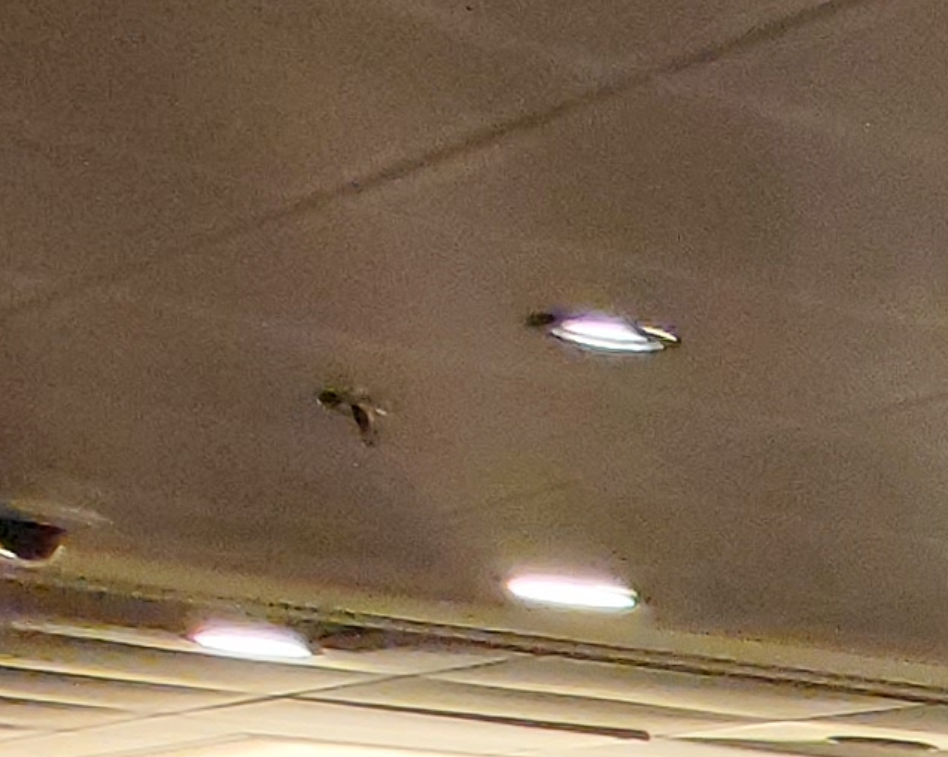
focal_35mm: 92
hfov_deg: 10.6
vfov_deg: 11.1
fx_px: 2580
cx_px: 3054
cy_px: 2234
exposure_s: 1/50
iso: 400
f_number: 2.2
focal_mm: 1.8
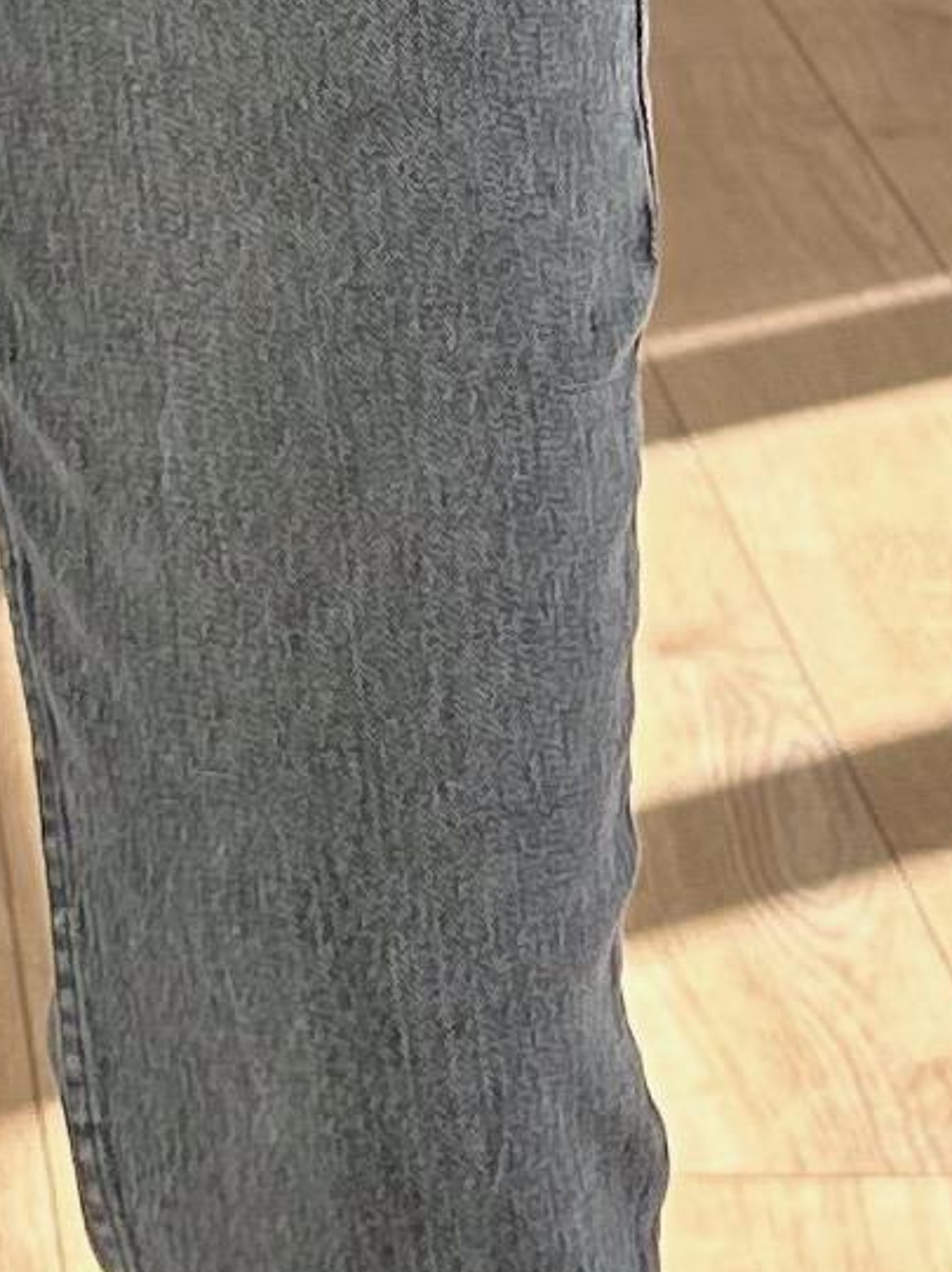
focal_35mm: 179
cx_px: 28
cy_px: -315
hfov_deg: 8.2
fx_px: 6572
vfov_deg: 10.8
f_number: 1.78
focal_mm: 6.86
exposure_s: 1/426
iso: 80
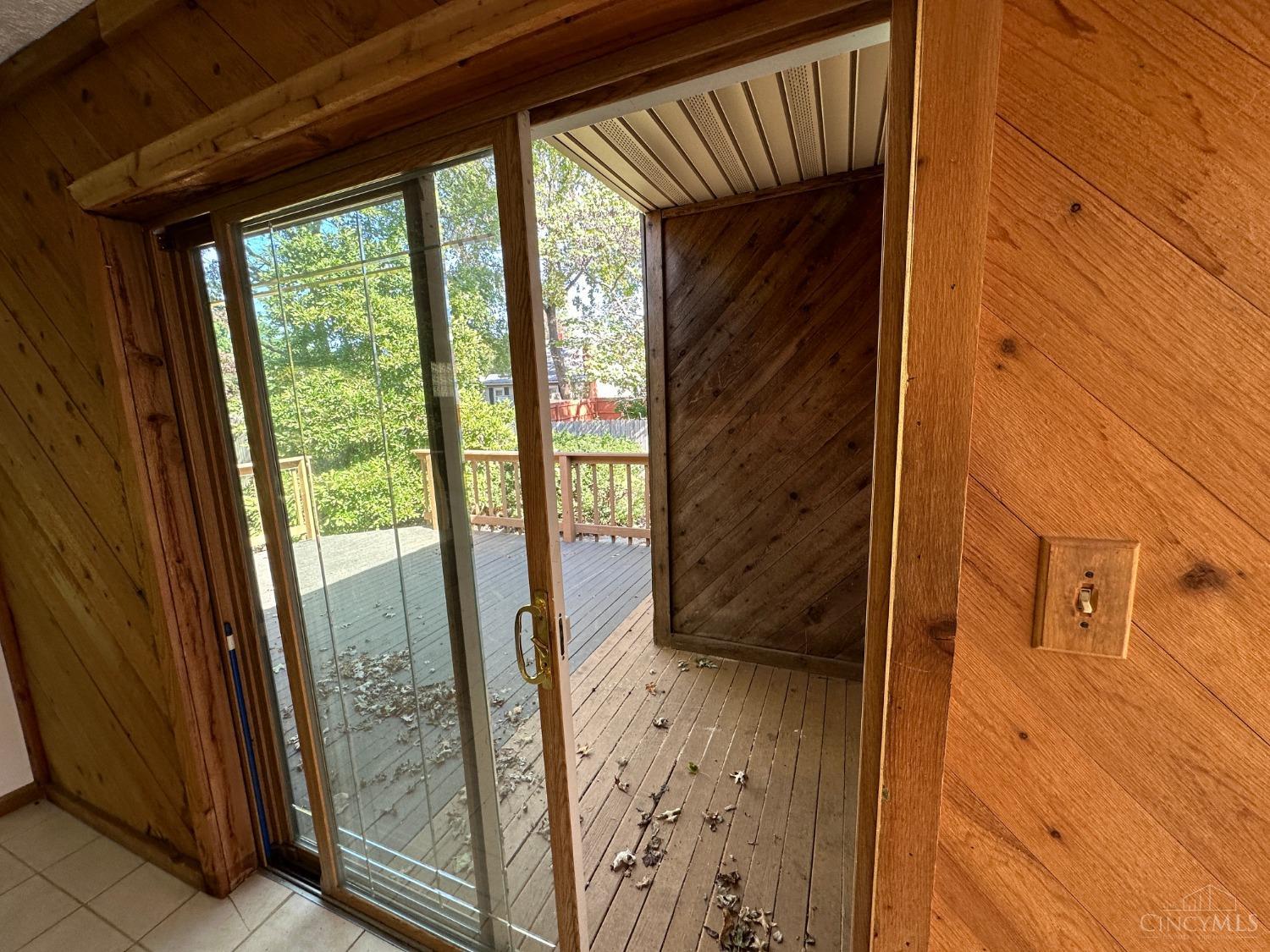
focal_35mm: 14
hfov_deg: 102.1
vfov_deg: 85.7
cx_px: 635
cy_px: 476
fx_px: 514
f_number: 2.2
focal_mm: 2.22
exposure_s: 1/99
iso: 64
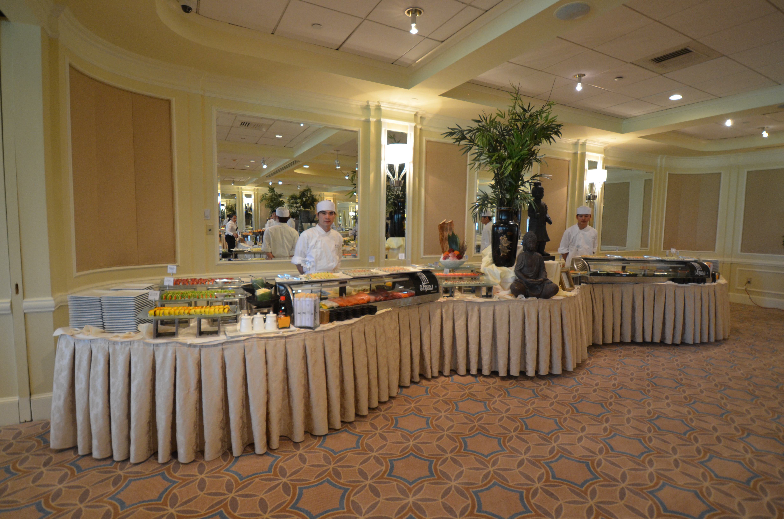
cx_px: 392
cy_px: 260
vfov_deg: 67.1
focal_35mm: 18
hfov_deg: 90.1
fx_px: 391
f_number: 3.8
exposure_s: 1/50
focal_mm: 12
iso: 800
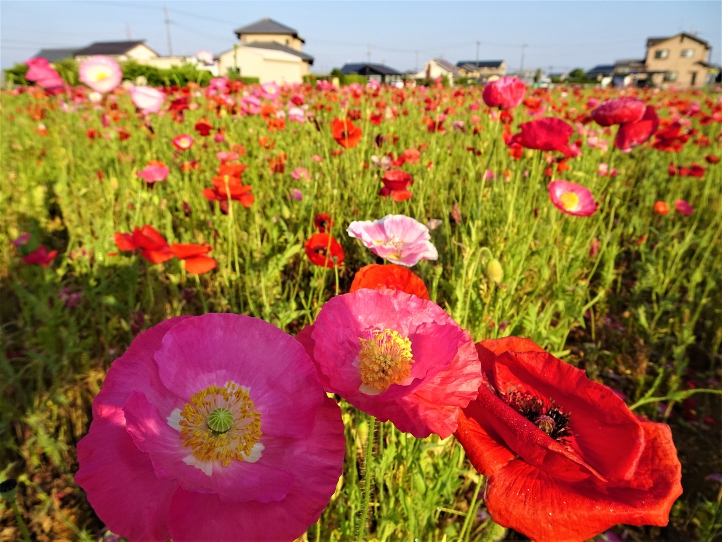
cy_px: 271
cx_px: 361
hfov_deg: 71.6
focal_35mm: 24
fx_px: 501
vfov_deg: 56.8
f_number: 3.5
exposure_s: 1/640
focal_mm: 4.25
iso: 80
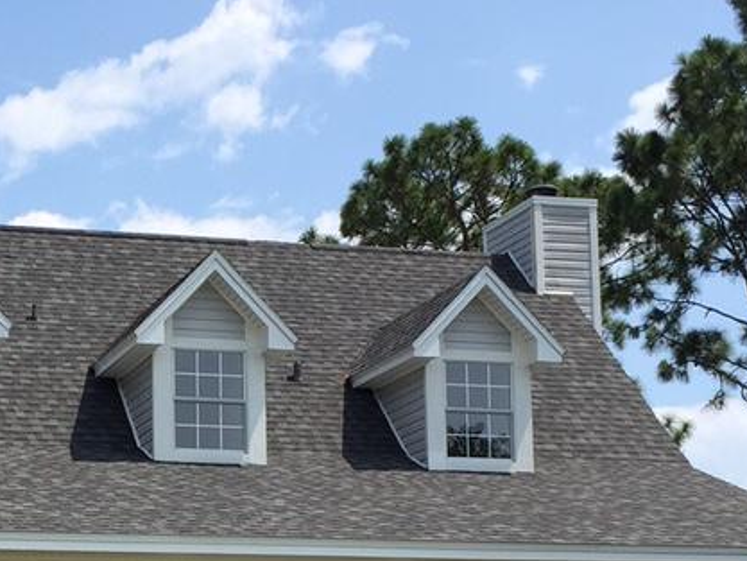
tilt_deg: +8.8
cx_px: 81
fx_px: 1921
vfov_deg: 16.3
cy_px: 543
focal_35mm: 89
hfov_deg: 21.5
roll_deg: -0.7
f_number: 2.2
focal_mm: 4.15
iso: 32
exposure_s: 1/1799
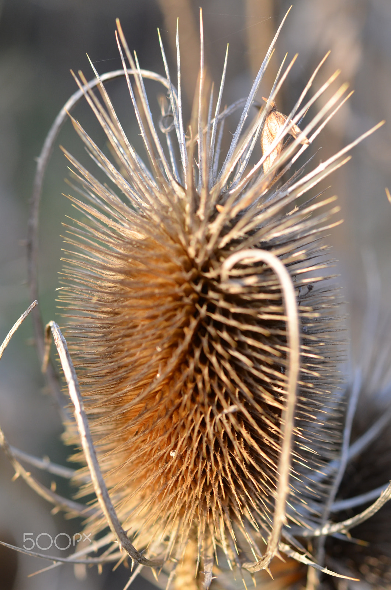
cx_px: 196
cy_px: 295
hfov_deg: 15.1
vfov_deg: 22.7
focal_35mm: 90
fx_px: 1473
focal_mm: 60
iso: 320
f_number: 4.5
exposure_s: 1/250
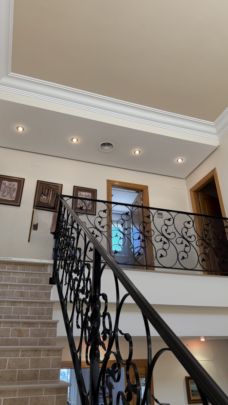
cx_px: 118
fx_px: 290
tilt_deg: +29.9
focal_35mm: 27
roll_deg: +1.5
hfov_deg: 42.9
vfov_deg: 69.8
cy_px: 196
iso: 100
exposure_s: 1/100
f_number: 1.78
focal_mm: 6.76
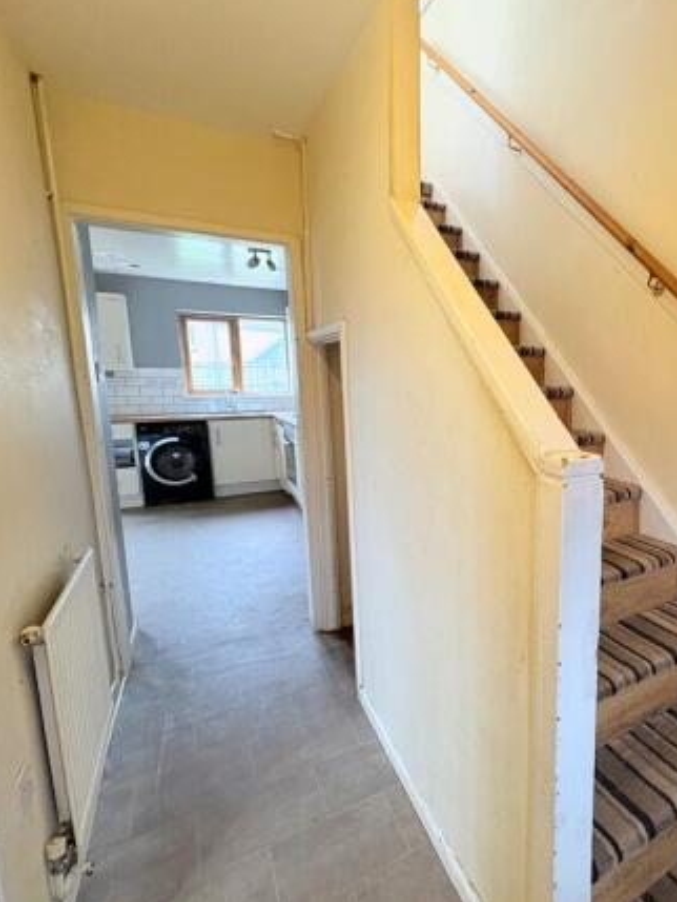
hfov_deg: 63.2
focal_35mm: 19
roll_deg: -0.4
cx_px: 535
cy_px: 447
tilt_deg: -8.4
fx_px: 495
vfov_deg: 84.6
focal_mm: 2.22
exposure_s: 1/50
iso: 200
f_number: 2.2
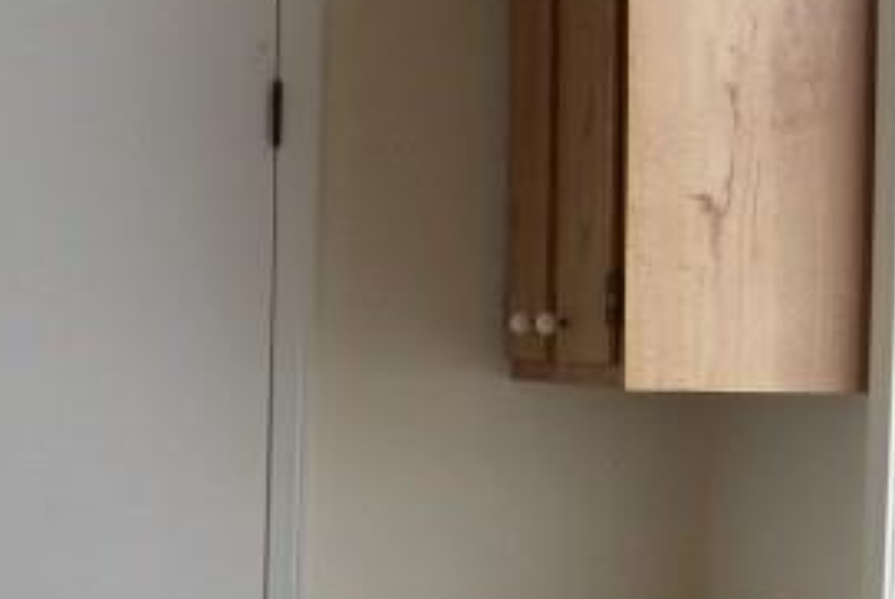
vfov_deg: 15.3
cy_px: 583
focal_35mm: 88
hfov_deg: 22.2
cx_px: -7
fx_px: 2190
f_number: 2.8
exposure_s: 1/64
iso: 139
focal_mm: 6
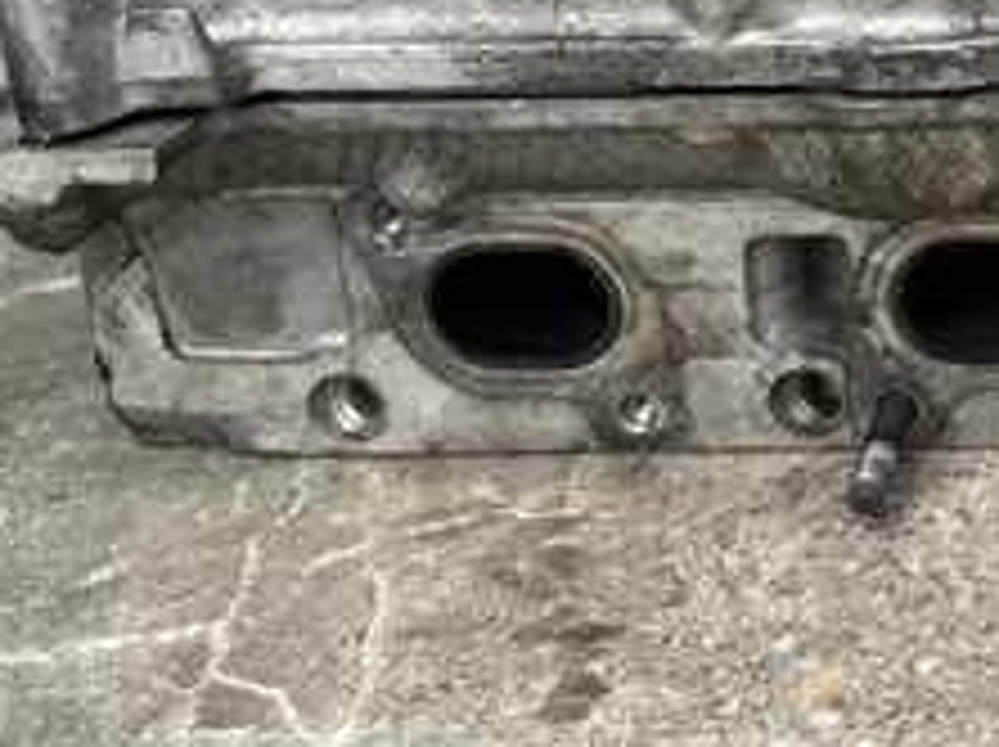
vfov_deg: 18.8
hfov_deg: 23.3
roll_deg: +0.3
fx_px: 2162
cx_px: 1274
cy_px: -70
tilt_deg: -15.6
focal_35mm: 75
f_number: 1.6
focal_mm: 5.1
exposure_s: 1/574
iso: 50
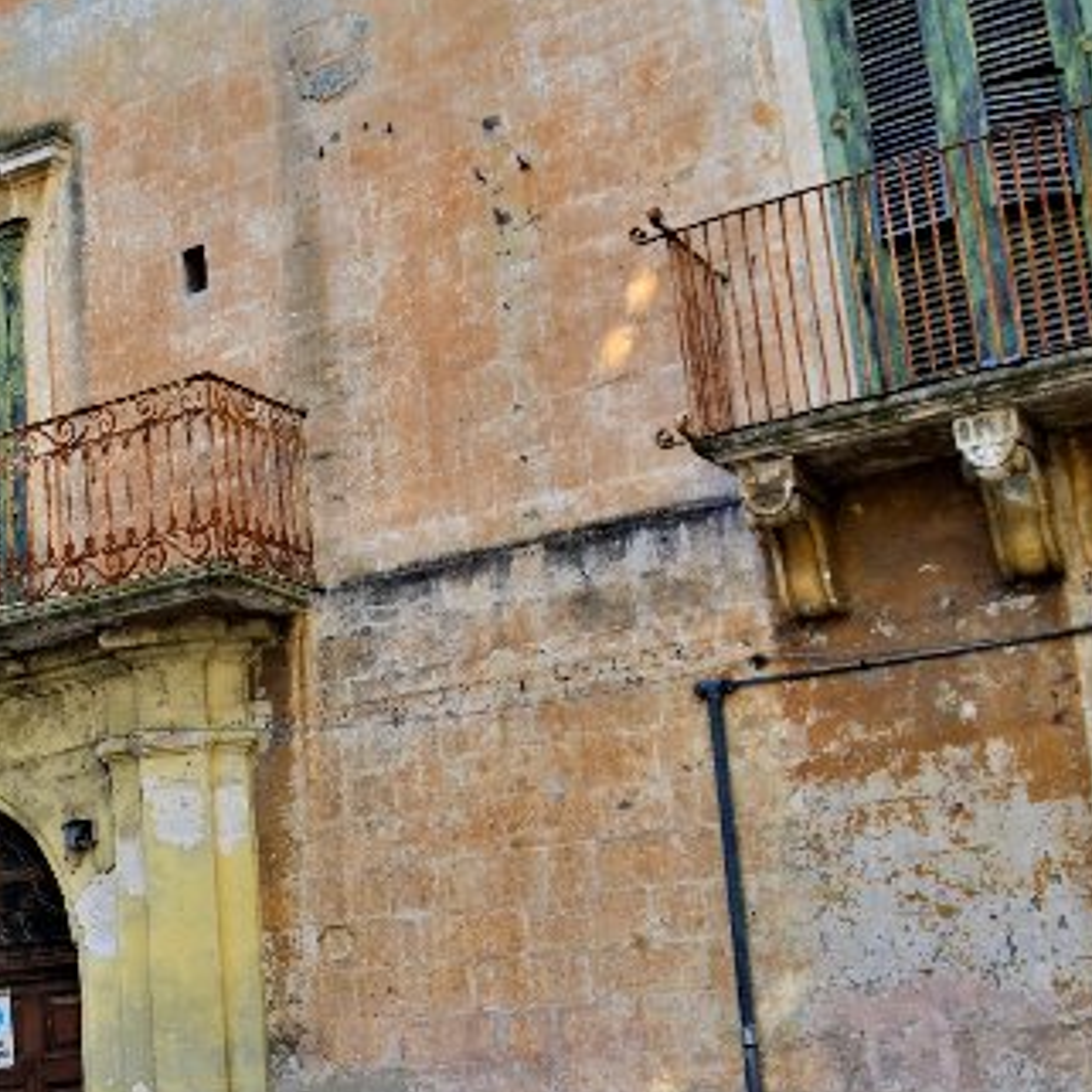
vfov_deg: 30.0
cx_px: -170
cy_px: 616
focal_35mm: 57
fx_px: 2034
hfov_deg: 27.0
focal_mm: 18
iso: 400
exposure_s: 1/50
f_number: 10
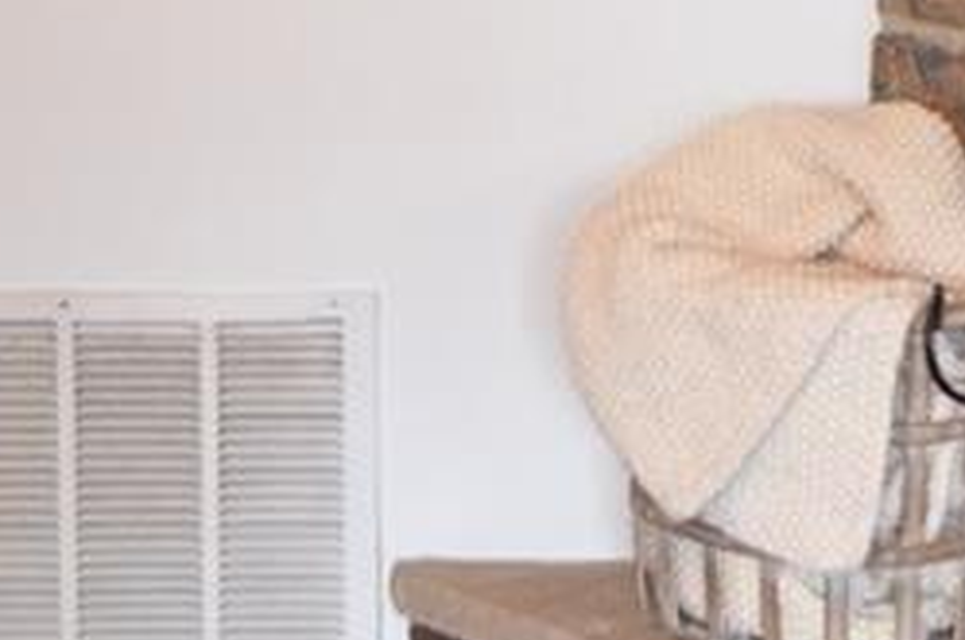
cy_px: -467
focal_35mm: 148
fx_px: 3960
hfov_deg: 12.8
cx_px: 1670
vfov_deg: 8.9
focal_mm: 24
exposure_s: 1/60
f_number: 4
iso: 2200
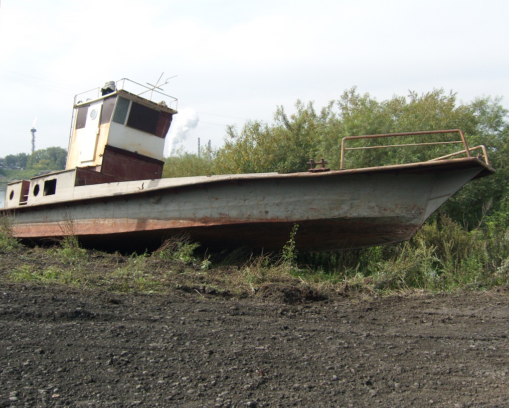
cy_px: 184
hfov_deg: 46.8
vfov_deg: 38.2
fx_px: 588
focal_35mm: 39
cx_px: 254
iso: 80
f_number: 7
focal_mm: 7.3
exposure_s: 1/160
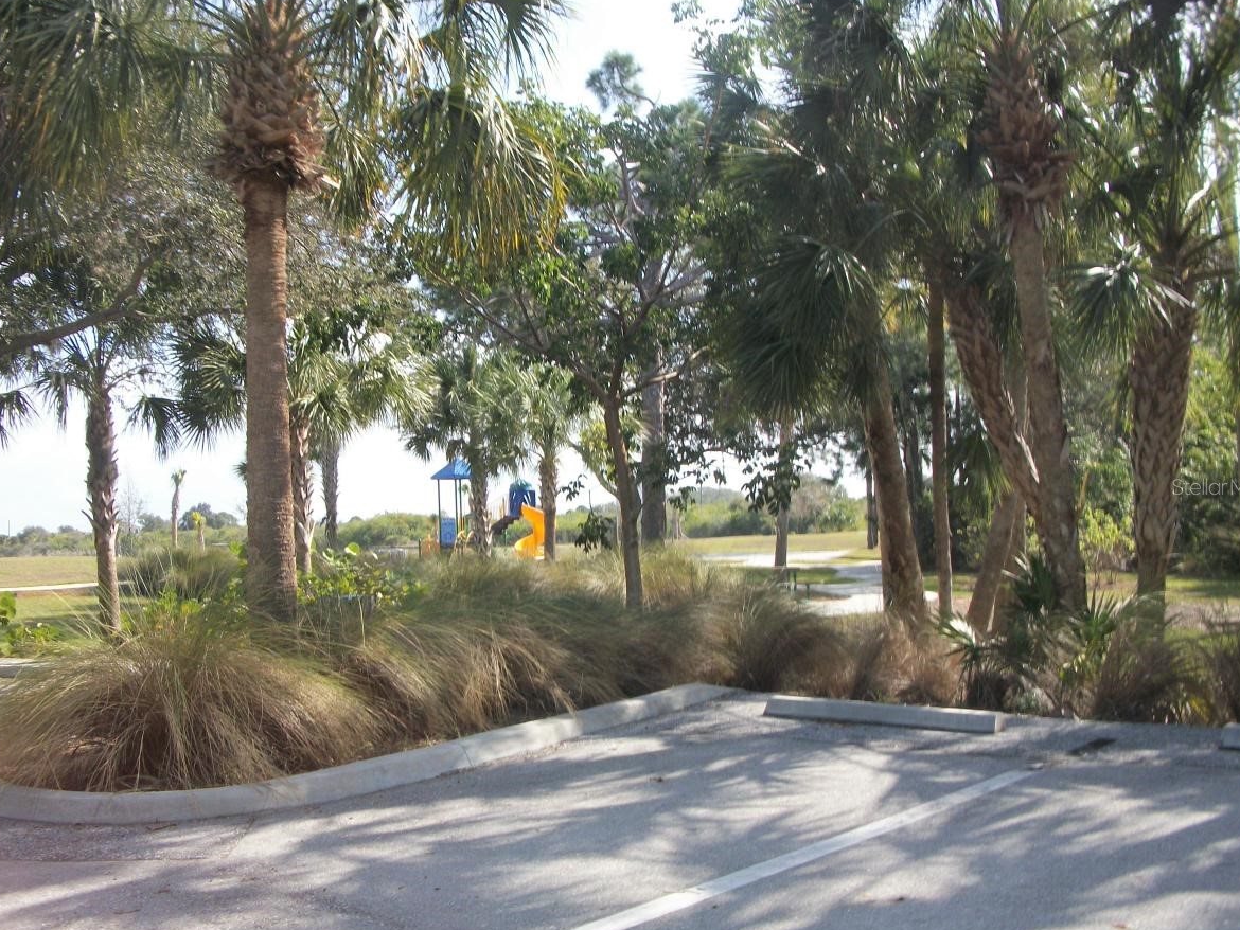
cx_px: 594
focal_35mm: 35
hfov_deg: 52.6
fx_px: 1254
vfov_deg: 40.7
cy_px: 486
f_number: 8.8
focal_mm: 5.7
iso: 80
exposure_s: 1/80
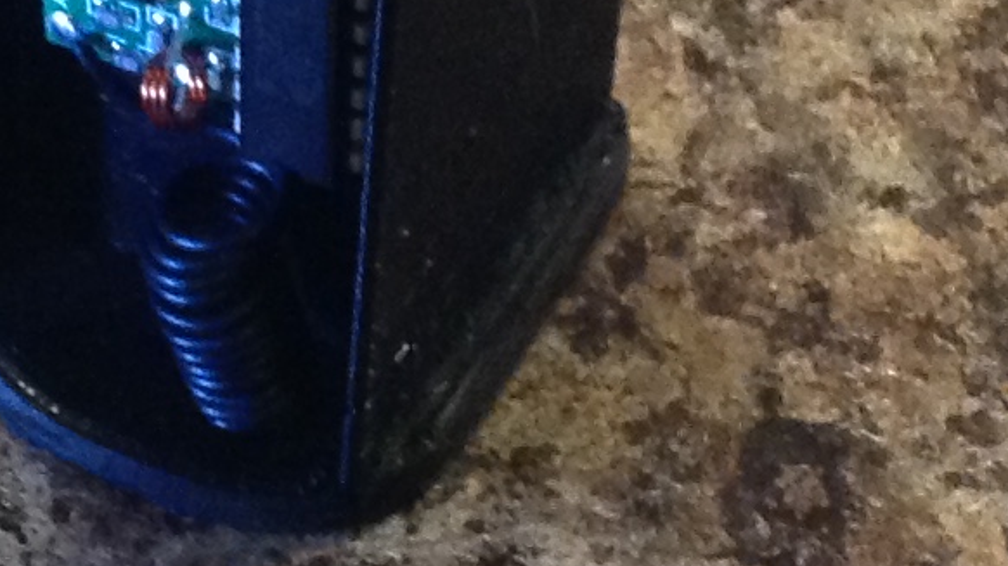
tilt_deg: -48.2
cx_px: 83
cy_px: 100
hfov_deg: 13.3
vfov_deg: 7.6
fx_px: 4275
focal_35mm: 160
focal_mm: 3.3
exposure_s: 1/17
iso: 200
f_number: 2.4
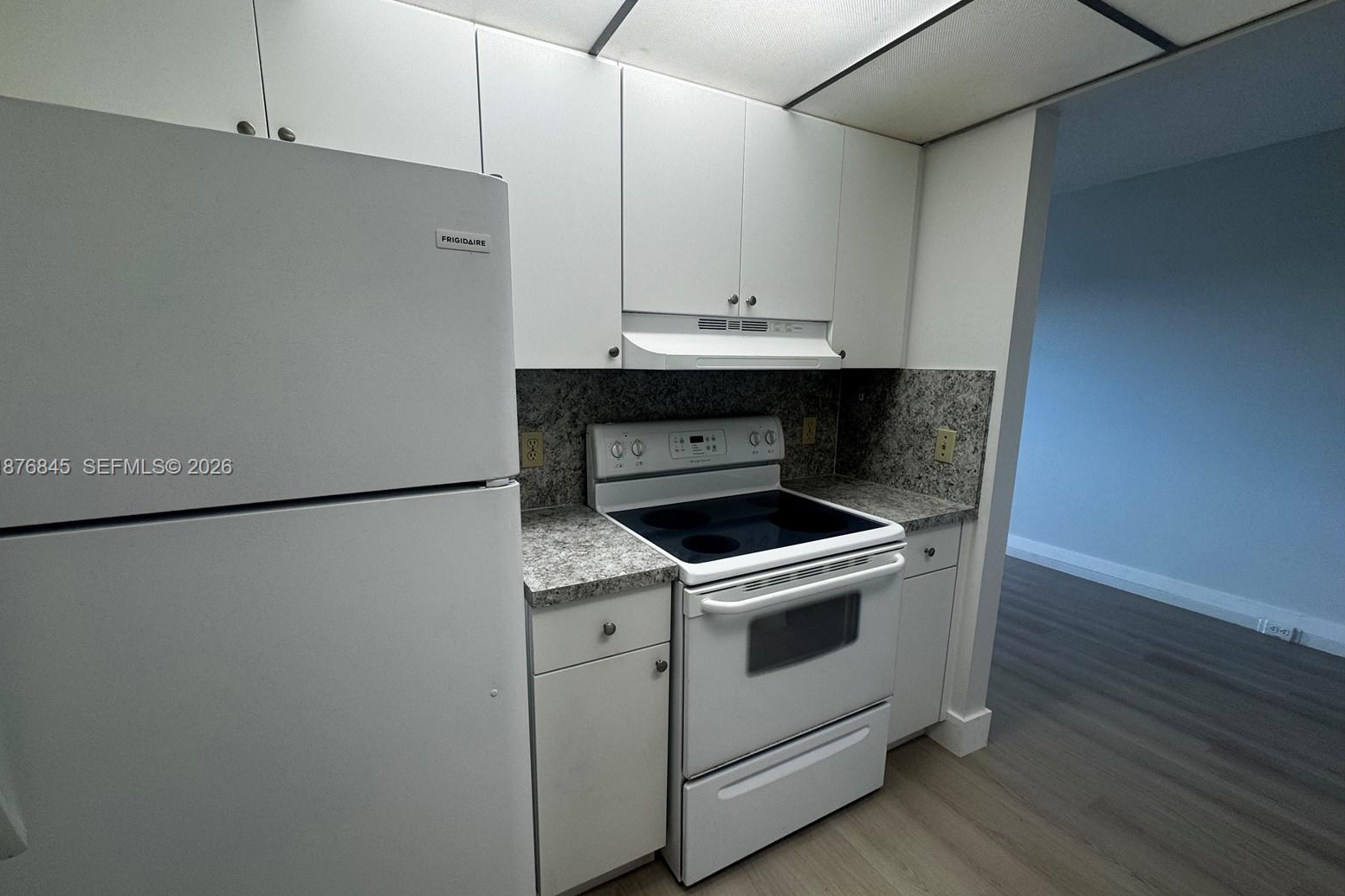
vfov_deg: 77.3
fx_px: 560
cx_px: 656
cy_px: 468
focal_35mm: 15
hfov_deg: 100.4
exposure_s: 1/120
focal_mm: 2.22
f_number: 2.2
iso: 80
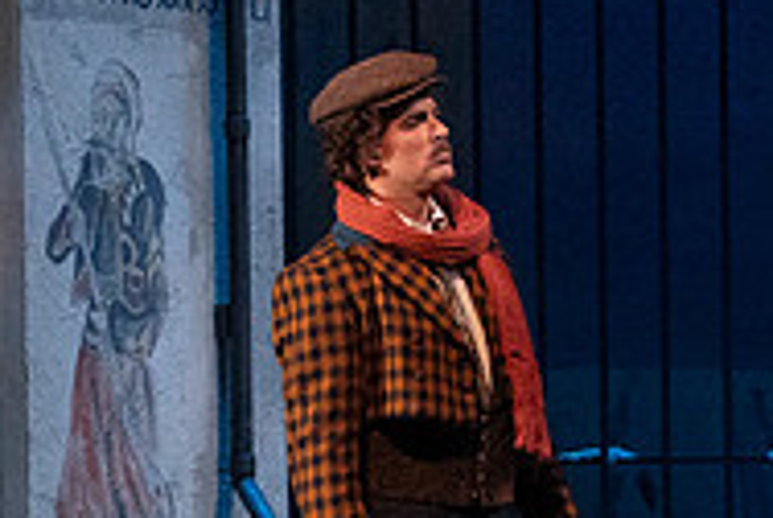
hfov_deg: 3.7
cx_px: 588
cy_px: 376
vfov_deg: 2.5
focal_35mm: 560
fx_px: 12043
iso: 20000
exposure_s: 1/320
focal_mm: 182
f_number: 11
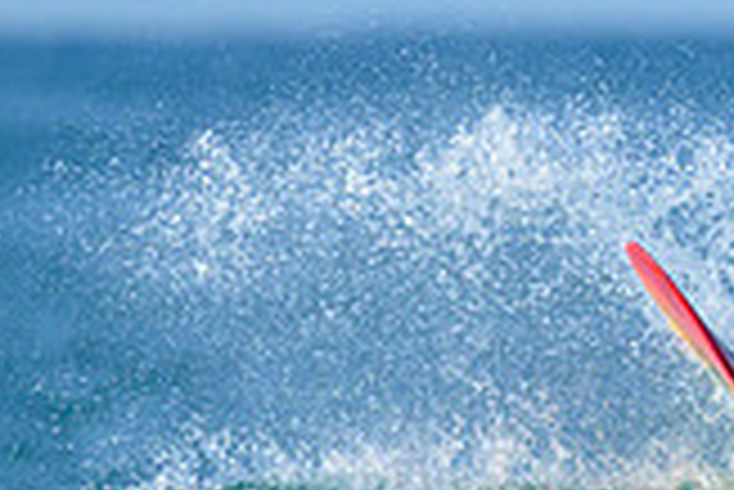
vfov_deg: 0.4
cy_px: 511
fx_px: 80035
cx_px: 966
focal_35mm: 3922
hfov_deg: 0.5
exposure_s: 1/2000
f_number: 6.3
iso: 320
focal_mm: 800
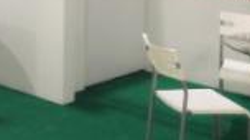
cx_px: -69
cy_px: -130
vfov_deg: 10.5
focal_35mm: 106
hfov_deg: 18.8
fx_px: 702
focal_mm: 4.12
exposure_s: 1/20
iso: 200
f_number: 2.4
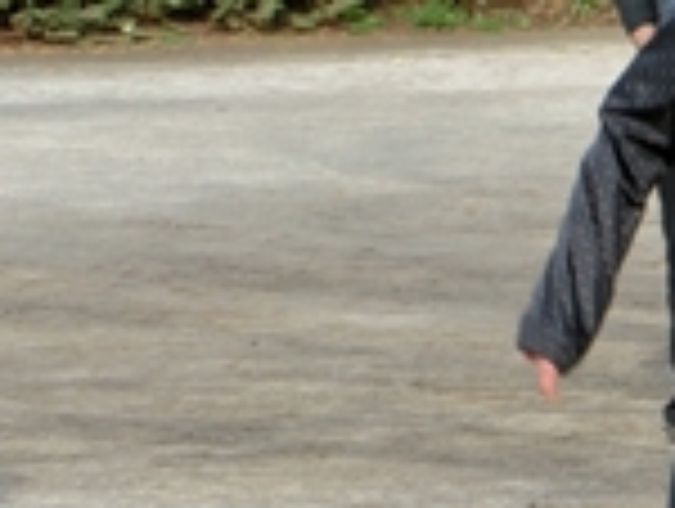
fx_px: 6953
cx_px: 864
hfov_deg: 5.5
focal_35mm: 356
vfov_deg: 4.2
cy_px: 474
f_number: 5.7
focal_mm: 19.1
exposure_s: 1/200
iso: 80
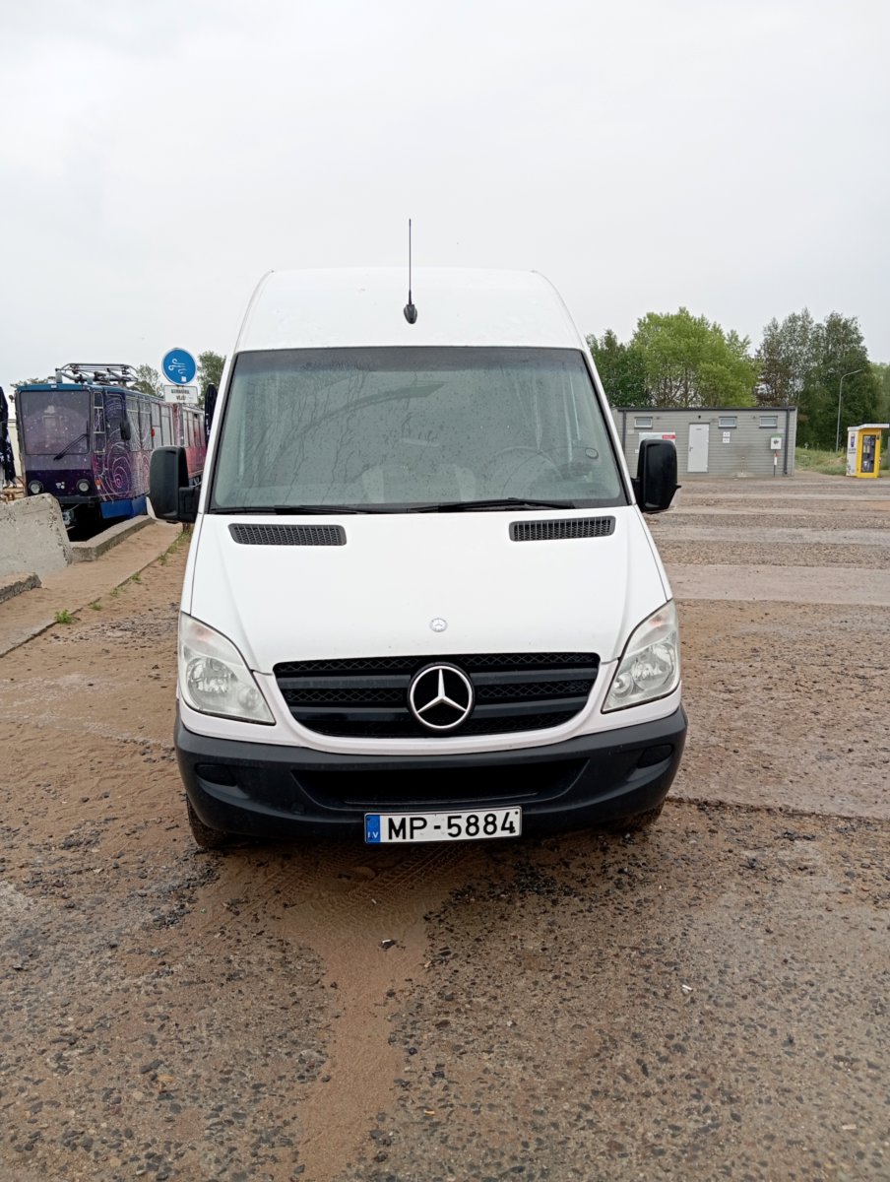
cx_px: 445
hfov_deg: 49.9
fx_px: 957
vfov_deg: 63.4
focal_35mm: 28
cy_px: 591
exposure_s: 1/168
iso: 55
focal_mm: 4.22
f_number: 1.8
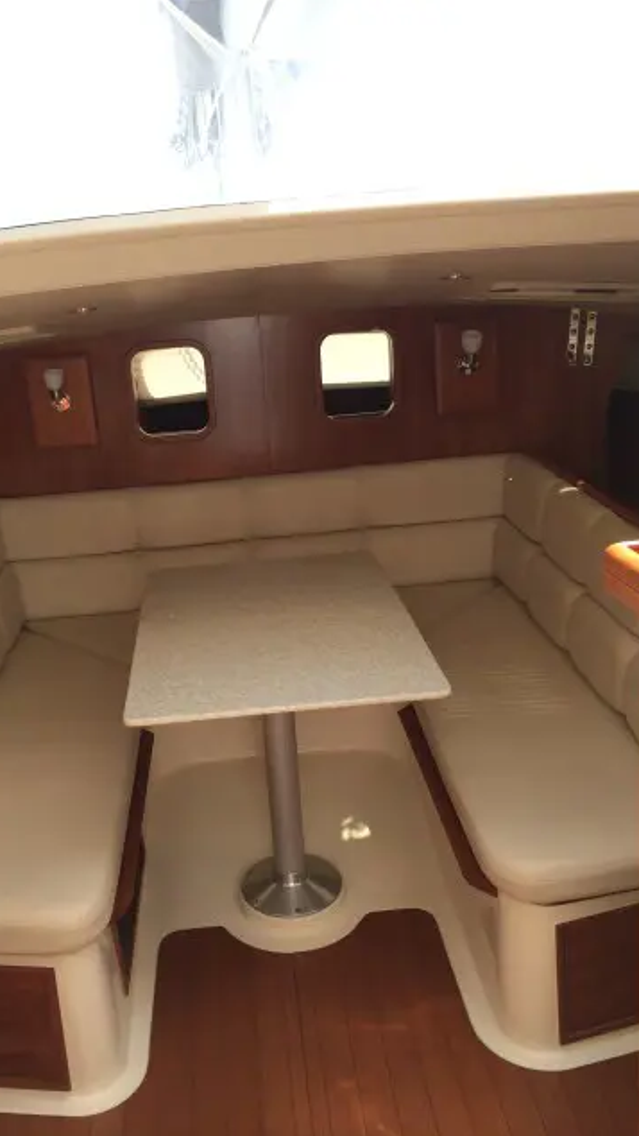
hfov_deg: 35.5
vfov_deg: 59.5
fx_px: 993
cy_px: 570
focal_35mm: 33
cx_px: 254
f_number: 2.2
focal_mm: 4.12
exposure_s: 1/348
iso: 32
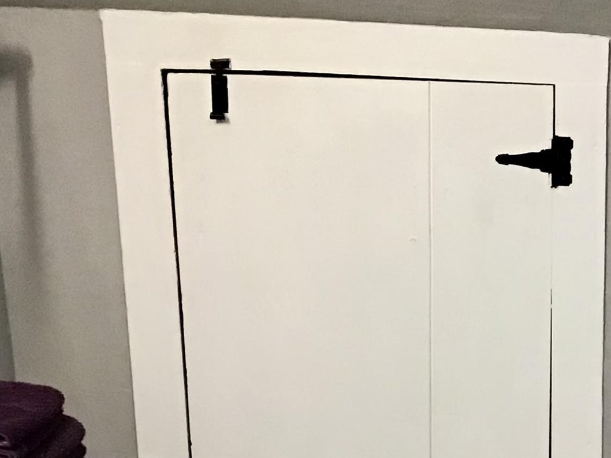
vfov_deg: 16.1
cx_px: 574
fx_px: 1589
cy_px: 453
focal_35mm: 90
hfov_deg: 21.2
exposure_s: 1/30
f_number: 2.4
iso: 125
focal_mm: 3.3
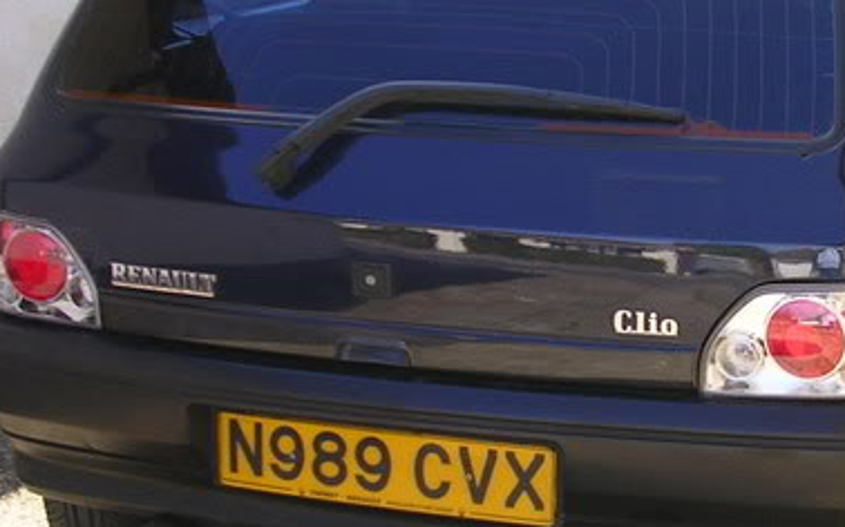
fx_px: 2118
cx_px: 691
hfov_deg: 22.2
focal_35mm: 92
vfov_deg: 14.2
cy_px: 255
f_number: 2.9
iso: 50
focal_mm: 6.2
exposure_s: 1/264
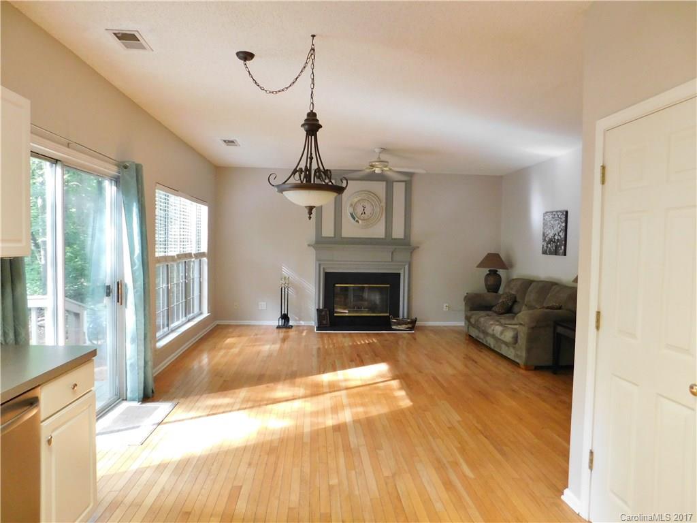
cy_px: 262
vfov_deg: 58.9
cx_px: 348
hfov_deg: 73.9
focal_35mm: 23
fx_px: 463
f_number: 3
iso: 400
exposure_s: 1/25
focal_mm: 4
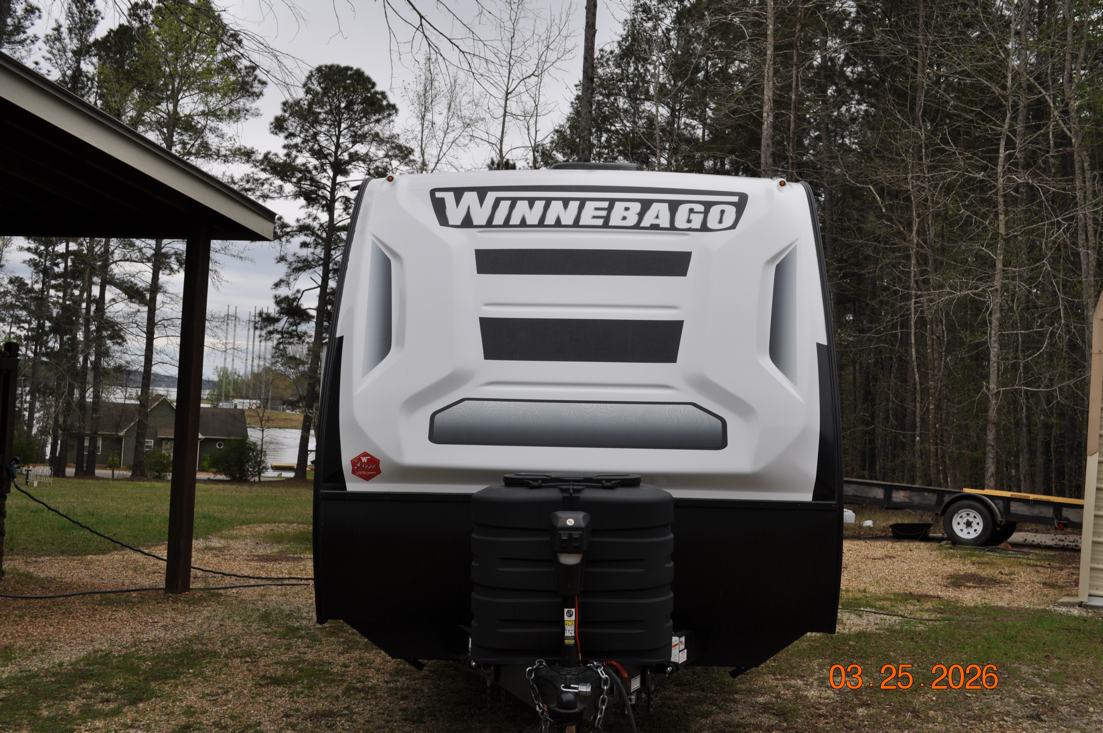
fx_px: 1102
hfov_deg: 53.2
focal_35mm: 36
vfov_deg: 36.8
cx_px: 552
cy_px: 366
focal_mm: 24
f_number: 9
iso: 200
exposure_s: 1/320
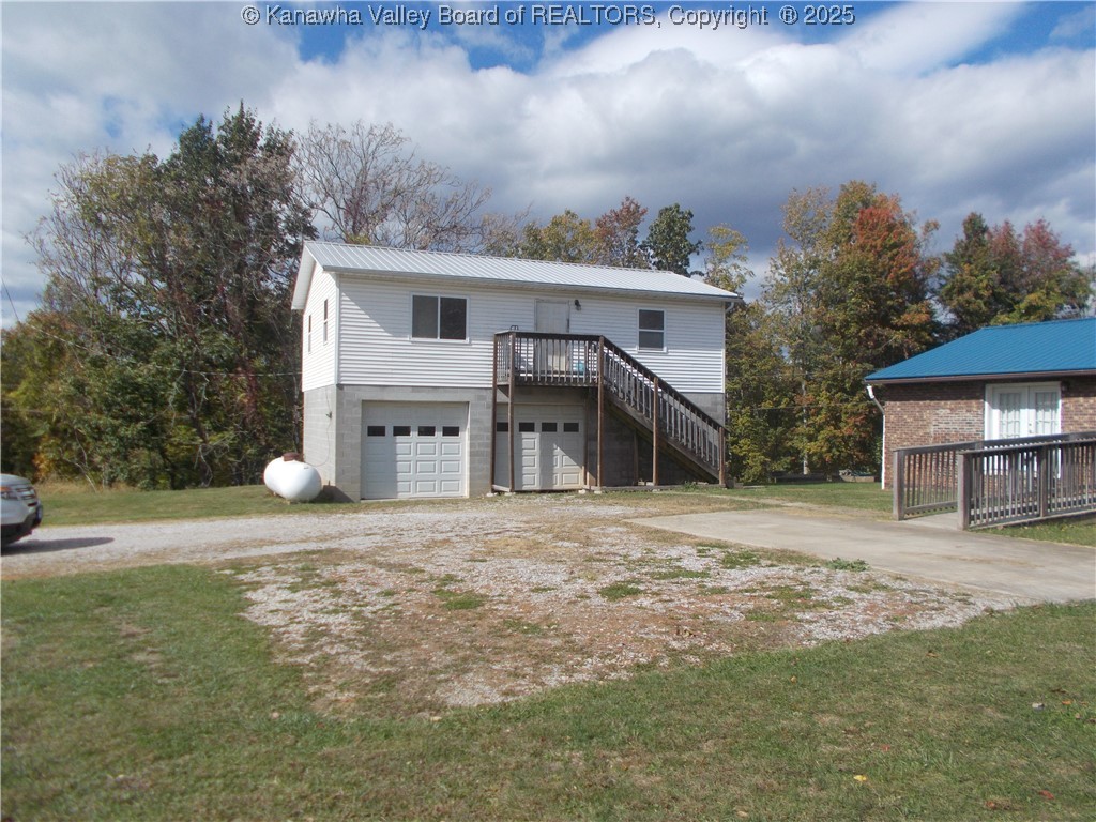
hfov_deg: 67.3
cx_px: 548
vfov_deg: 53.1
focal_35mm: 26
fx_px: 823
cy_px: 411
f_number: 8
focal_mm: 4.6
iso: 80
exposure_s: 1/200
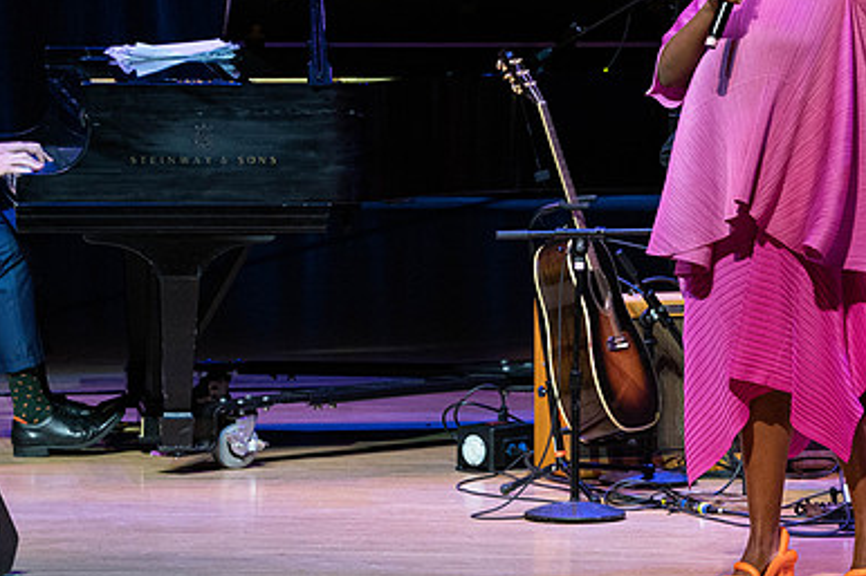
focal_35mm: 505
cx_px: 646
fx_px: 12142
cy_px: 196
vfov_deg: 2.7
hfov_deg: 4.1
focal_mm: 336
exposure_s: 1/320
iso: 4000
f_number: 9
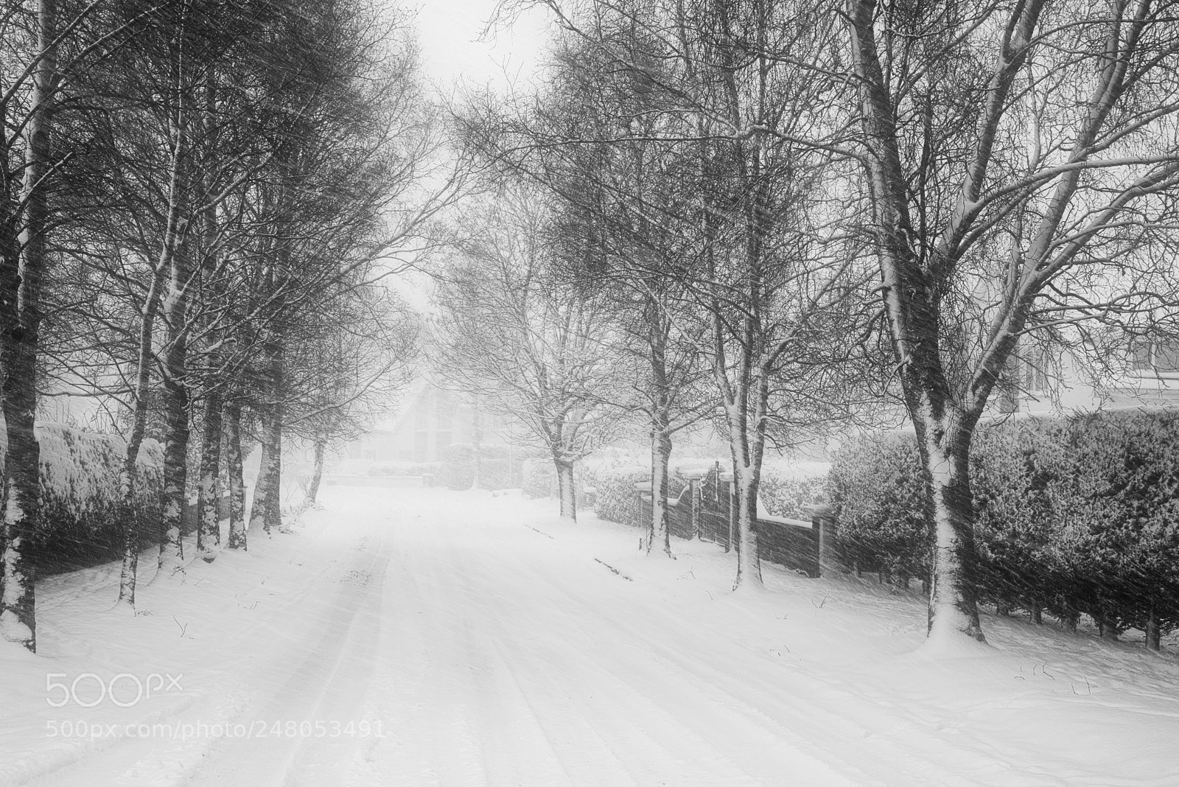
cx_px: 590
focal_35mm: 48
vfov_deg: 28.1
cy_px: 394
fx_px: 1572
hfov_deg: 41.1
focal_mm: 48
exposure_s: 1/50
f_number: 14
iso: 64
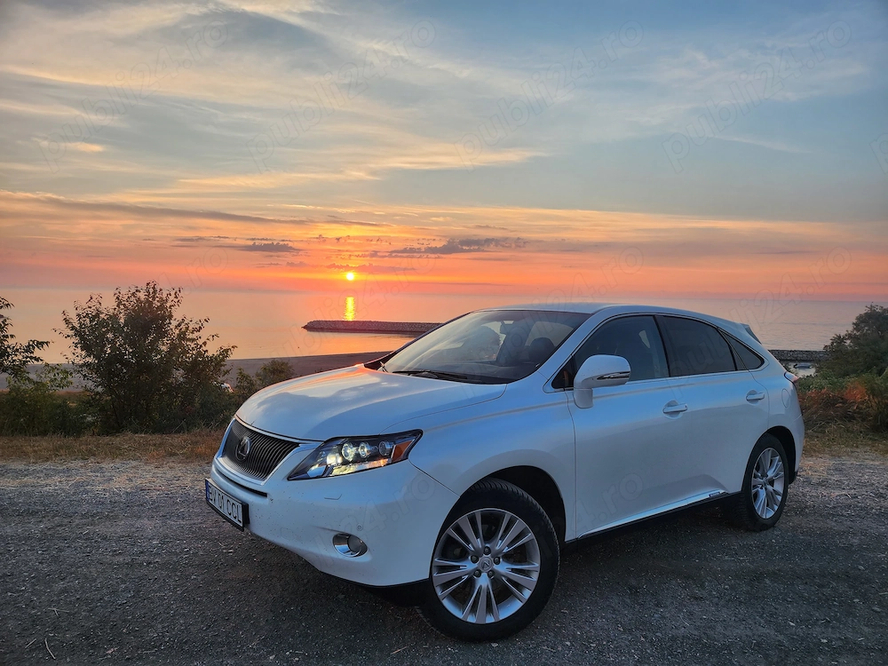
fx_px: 590
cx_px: 444
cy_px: 333
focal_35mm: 23
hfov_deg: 73.9
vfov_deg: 58.9
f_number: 1.8
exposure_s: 1/296
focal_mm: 5.4
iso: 20
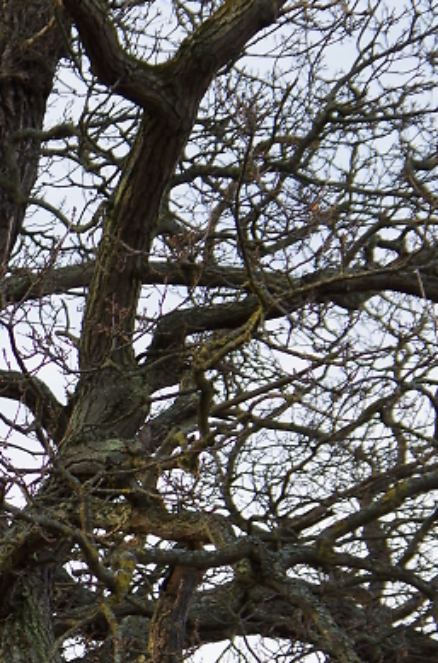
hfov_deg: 7.0
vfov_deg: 10.7
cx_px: -123
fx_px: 3544
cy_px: 523
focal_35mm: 193
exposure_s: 1/160
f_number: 5.6
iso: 200
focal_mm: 50
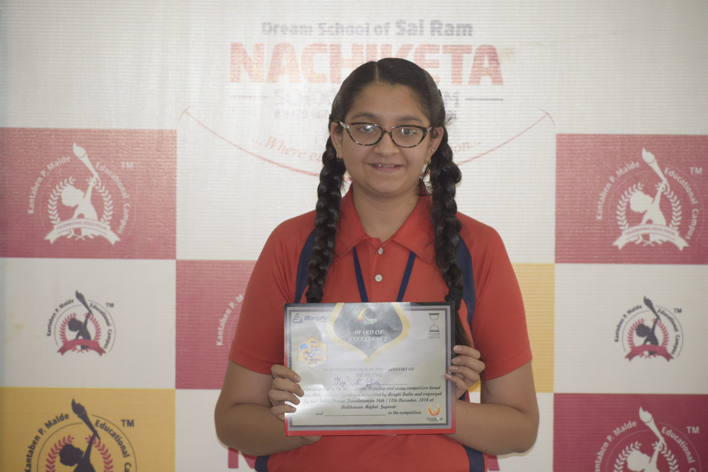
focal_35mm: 188
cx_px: 354
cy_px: 236
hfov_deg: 11.0
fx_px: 3687
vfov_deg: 7.3
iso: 800
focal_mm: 125
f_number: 4.8
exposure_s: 1/100
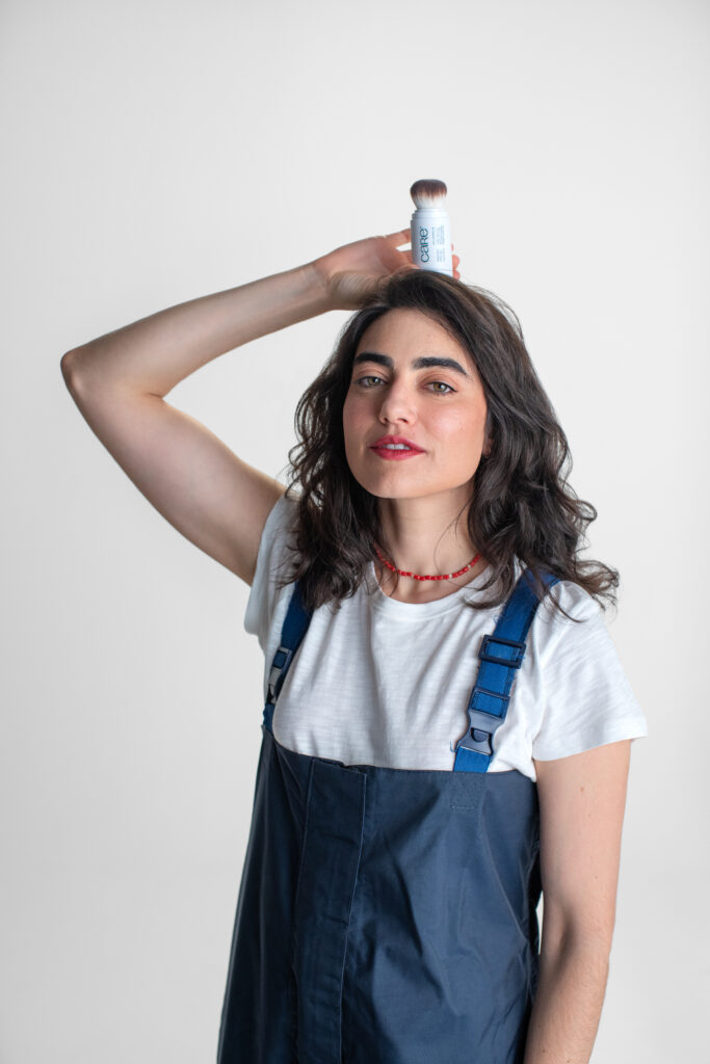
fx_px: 1479
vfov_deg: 39.6
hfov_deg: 27.0
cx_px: 355
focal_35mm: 50
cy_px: 532
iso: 800
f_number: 4
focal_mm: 50
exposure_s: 1/160
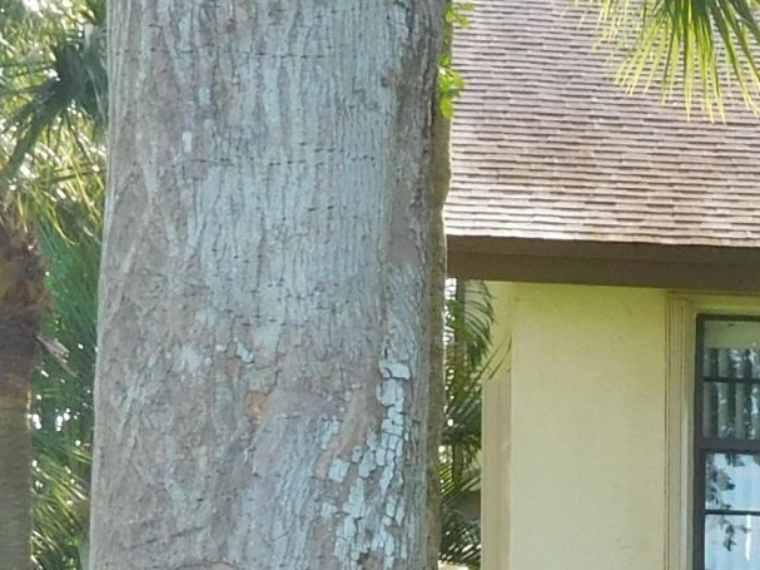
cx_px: 1641
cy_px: 1163
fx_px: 5422
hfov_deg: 7.6
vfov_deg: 5.9
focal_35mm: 247
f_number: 4.1
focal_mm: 8.9
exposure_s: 1/100
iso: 125
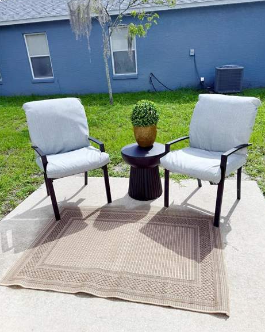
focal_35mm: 26
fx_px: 255
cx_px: 136
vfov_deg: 66.1
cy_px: 169
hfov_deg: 54.9
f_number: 1.78
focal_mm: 6.76
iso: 80
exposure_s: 1/3953
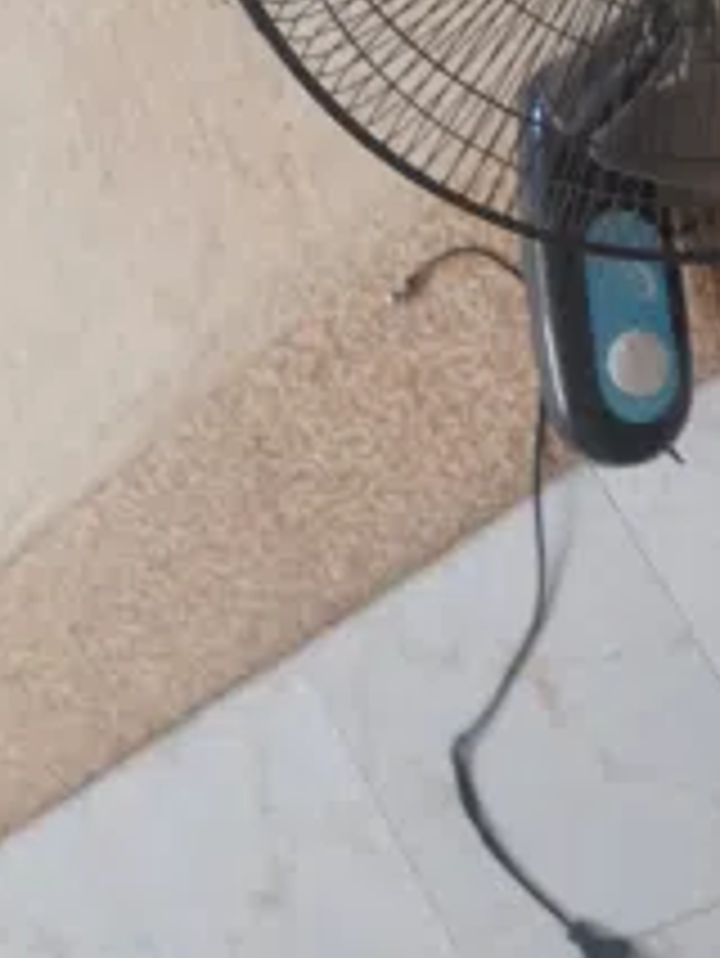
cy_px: 63
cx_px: 648
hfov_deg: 29.6
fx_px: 1302
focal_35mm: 47
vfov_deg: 37.3
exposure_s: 1/25
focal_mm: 4.6
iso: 400
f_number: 2
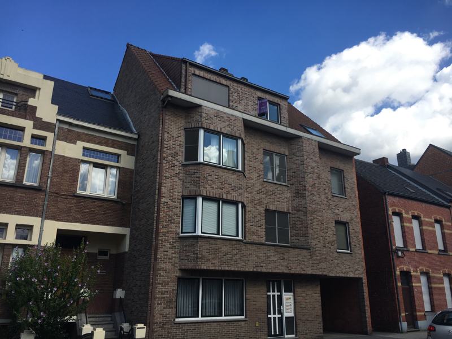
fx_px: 379
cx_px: 226
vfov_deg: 48.2
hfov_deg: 61.7
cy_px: 170
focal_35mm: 29
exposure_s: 1/1399
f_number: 2.2
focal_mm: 4.15
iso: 25
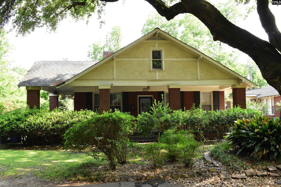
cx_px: 140
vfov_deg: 36.9
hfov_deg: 53.1
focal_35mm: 36
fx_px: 281
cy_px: 94
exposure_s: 1/400
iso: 3200
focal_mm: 24
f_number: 10
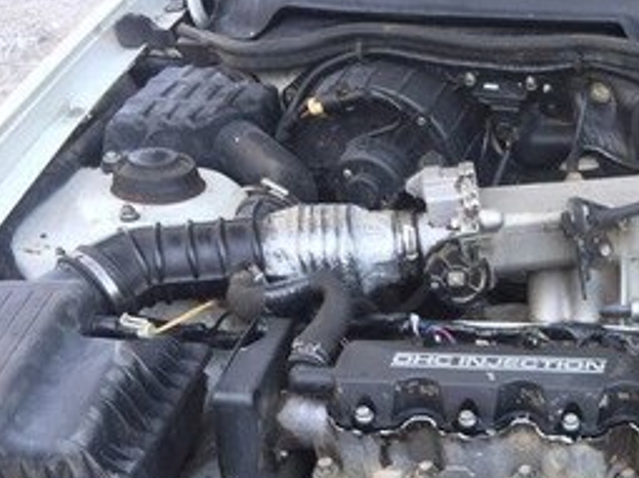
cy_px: 532
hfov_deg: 24.4
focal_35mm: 75
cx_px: 687
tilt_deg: -41.1
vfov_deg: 18.8
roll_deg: +5.0
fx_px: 1384
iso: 32
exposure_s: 1/137
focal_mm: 4.15
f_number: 2.2
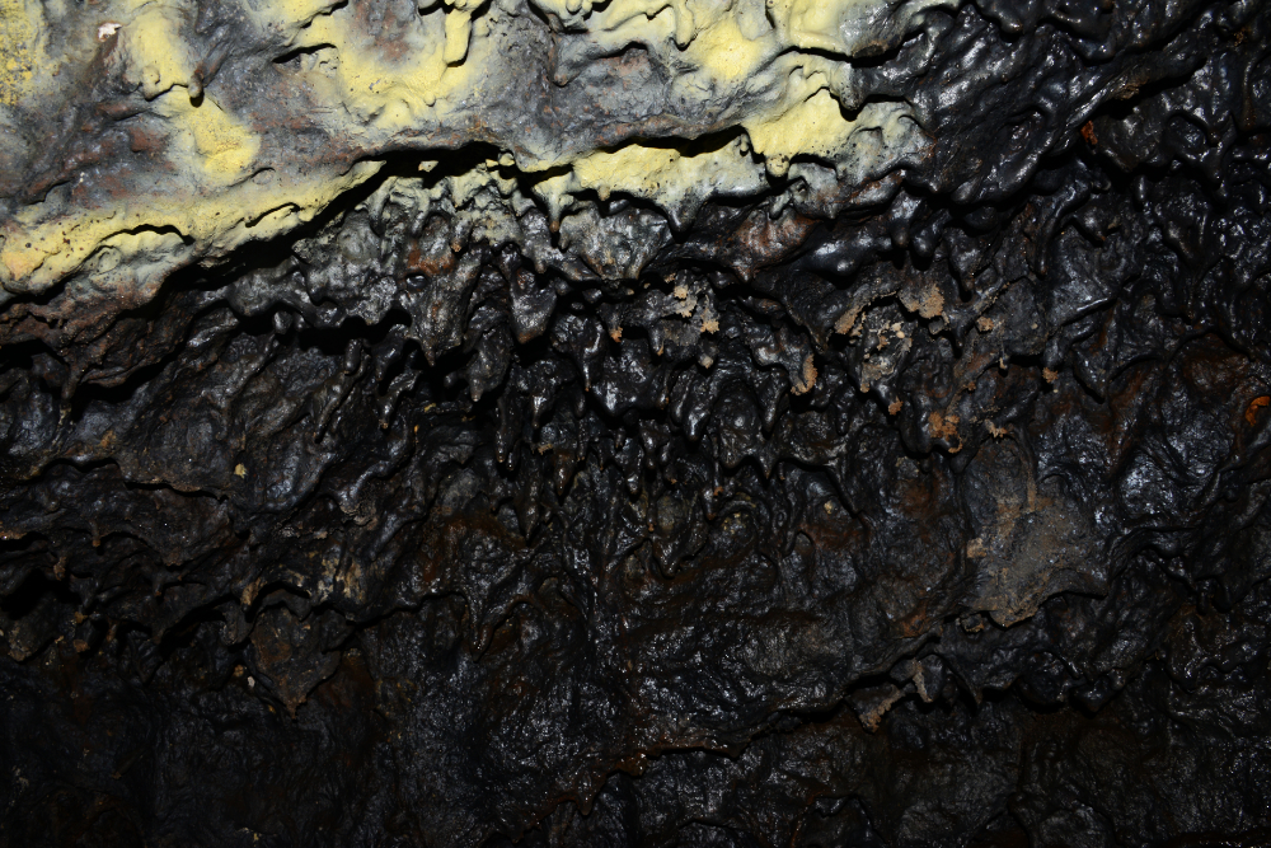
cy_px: 424
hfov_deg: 65.5
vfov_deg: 46.4
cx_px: 636
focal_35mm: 28
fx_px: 989
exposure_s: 1/250
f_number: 16
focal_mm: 28
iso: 250
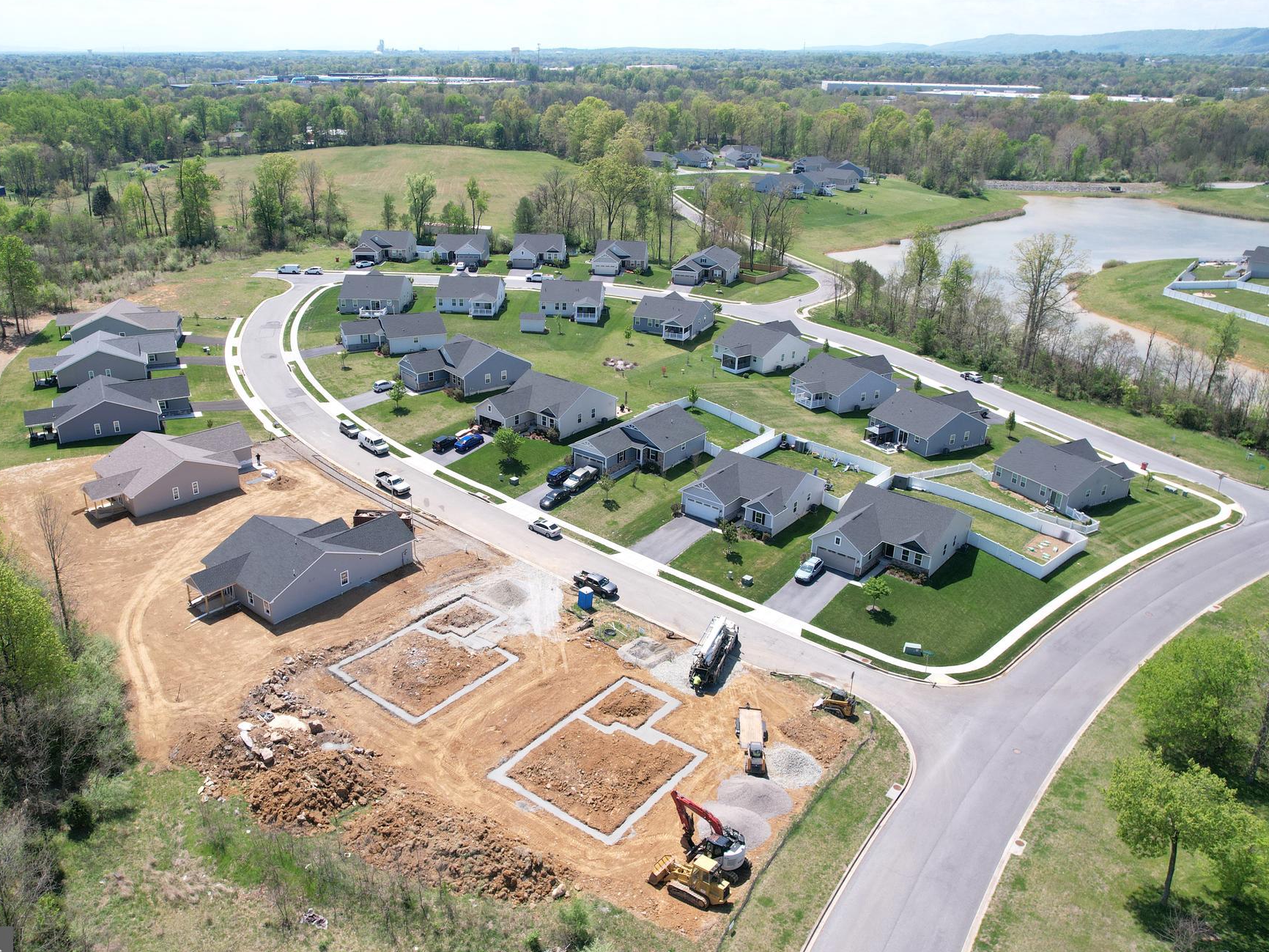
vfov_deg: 54.9
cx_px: 600
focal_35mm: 25
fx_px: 916
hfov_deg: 69.3
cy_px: 480
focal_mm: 8.38
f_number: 2.8
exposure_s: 1/2000
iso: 200
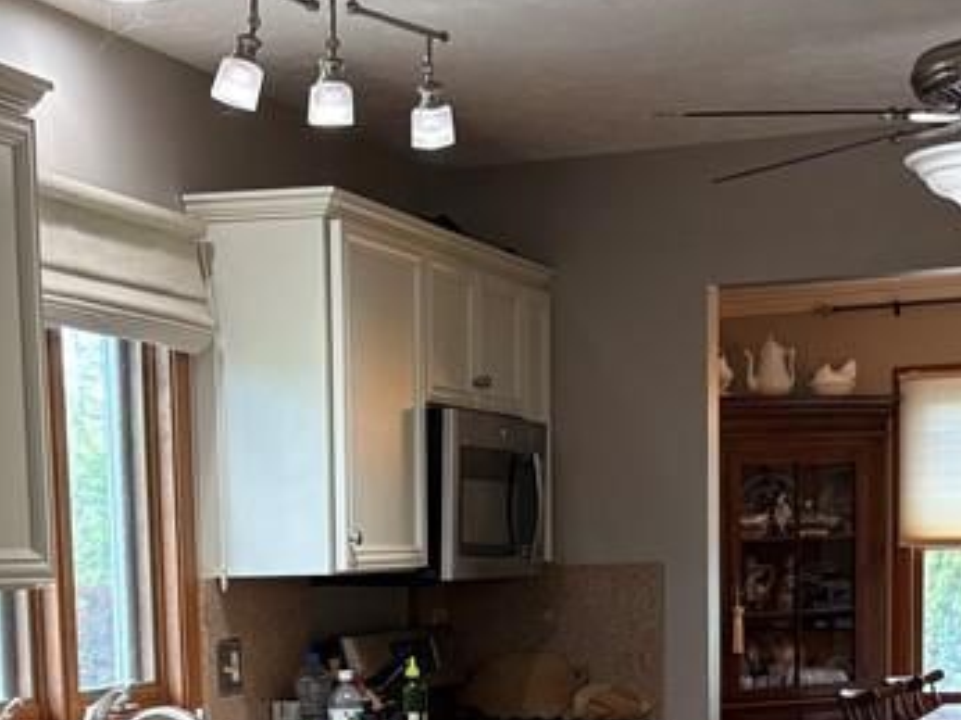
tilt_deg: -6.5
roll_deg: +1.8
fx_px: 2136
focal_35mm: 77
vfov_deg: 18.3
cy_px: 809
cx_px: 300
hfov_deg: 25.2
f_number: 1.6
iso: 100
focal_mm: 5.96
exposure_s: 1/120
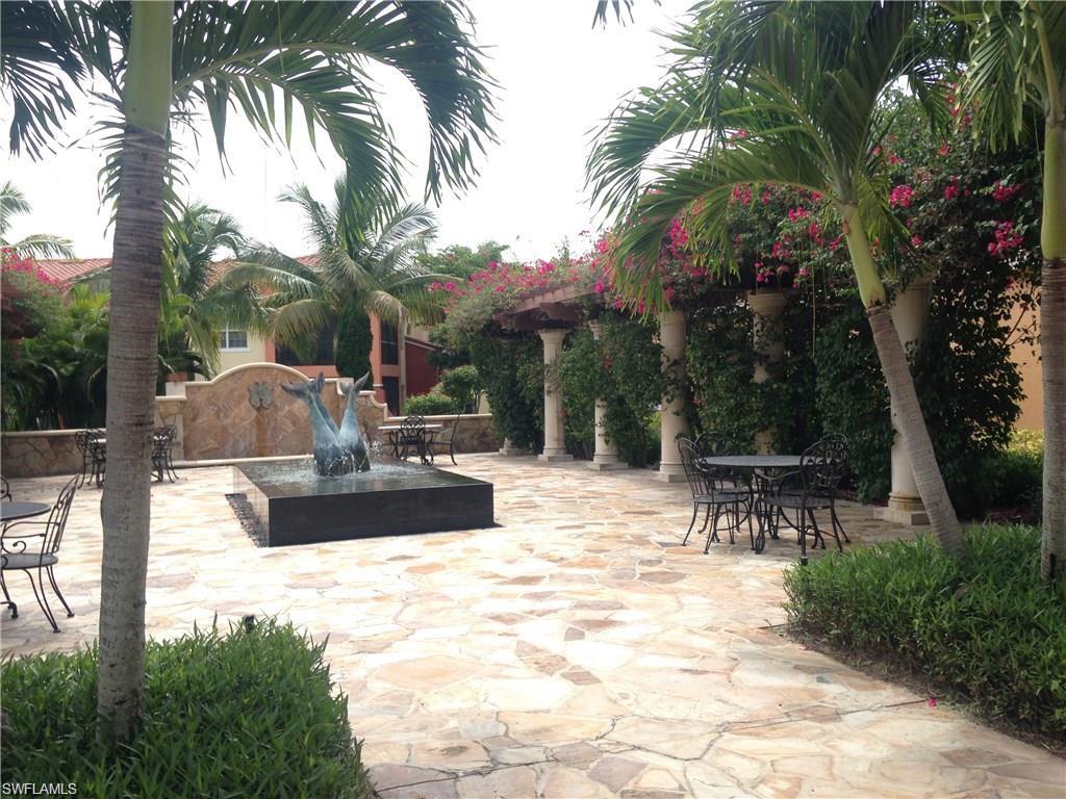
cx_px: 533
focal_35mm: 33
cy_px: 400
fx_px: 1016
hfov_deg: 55.4
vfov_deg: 42.9
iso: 50
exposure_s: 1/763
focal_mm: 4.12
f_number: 2.4
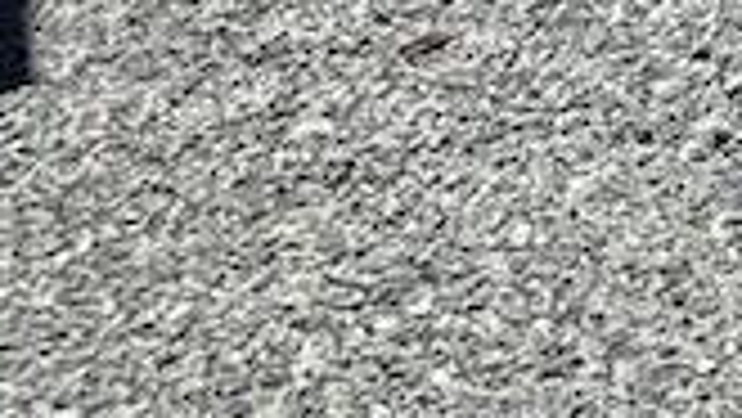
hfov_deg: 8.1
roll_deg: +0.5
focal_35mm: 203
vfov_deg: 5.1
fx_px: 3996
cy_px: -1411
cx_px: 2626
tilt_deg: +0.2
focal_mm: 6.76
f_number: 1.78
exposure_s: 1/3953
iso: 80
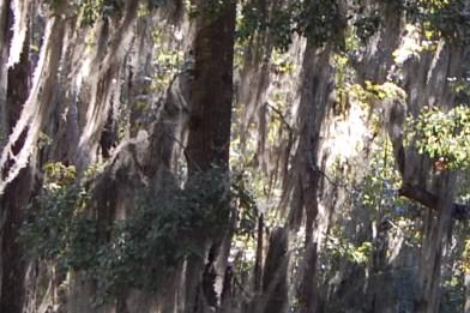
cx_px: 403
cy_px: 82
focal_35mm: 191
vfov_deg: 7.2
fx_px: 2492
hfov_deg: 10.7
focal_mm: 26
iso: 400
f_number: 5
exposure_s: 1/100
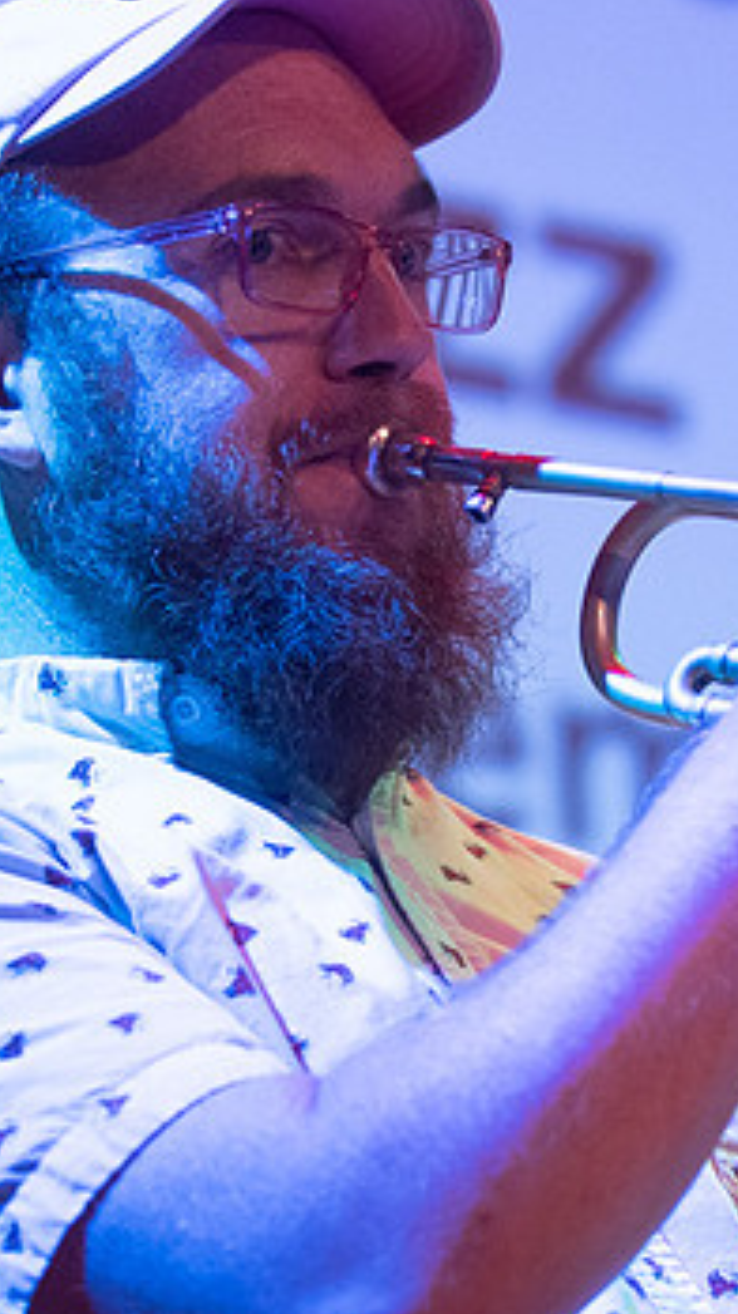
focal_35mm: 183
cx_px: 313
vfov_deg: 11.8
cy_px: 593
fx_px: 6374
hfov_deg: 6.6
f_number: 2.8
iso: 3200
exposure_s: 1/200
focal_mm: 70
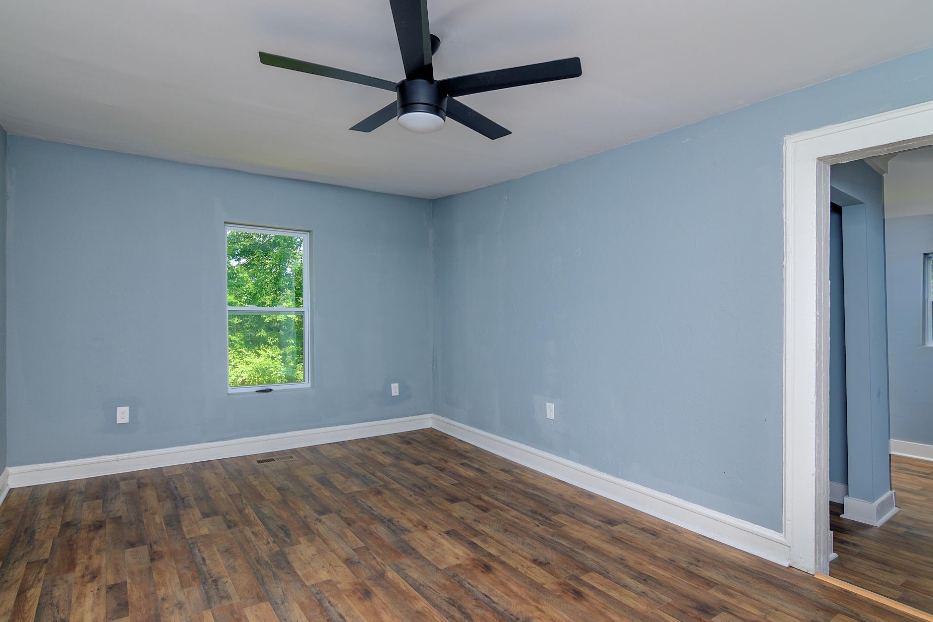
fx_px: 441
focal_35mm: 17
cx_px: 455
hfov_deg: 93.3
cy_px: 311
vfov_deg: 70.4
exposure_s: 1/80
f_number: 7.1
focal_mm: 11
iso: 320
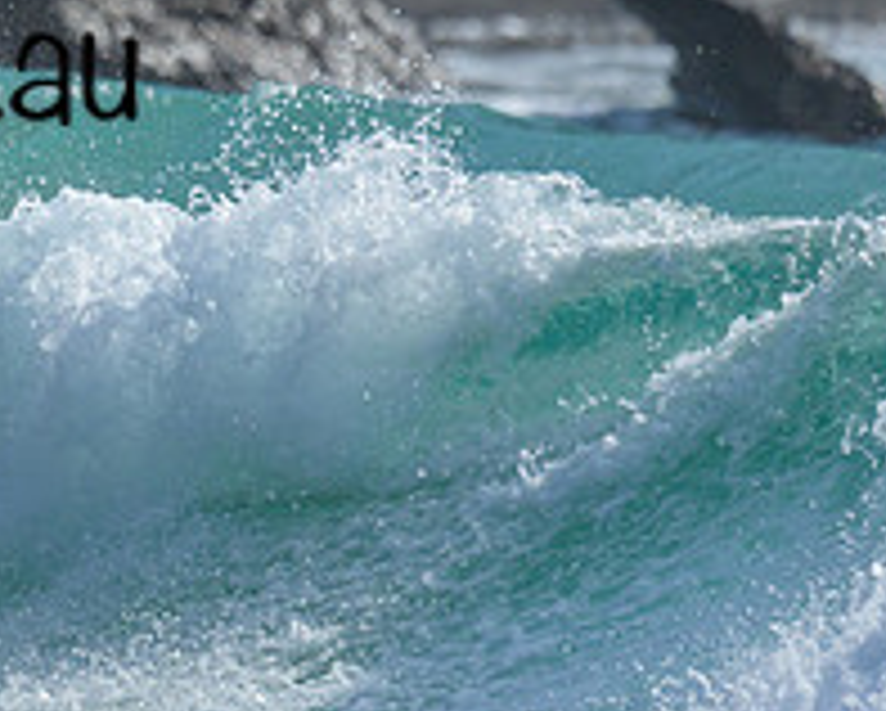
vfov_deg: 0.6
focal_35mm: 2597
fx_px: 68166
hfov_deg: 0.7
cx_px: -106
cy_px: 124
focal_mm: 800
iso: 200
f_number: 6.3
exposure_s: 1/2000
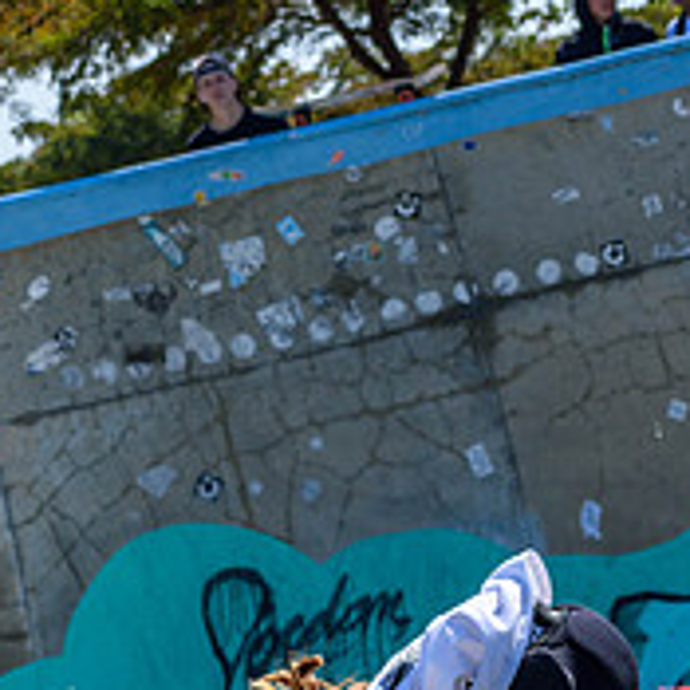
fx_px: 5187
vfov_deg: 7.5
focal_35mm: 230
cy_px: 840
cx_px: 319
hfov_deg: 7.6
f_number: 8
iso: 200
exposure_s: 1/1000
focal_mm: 70
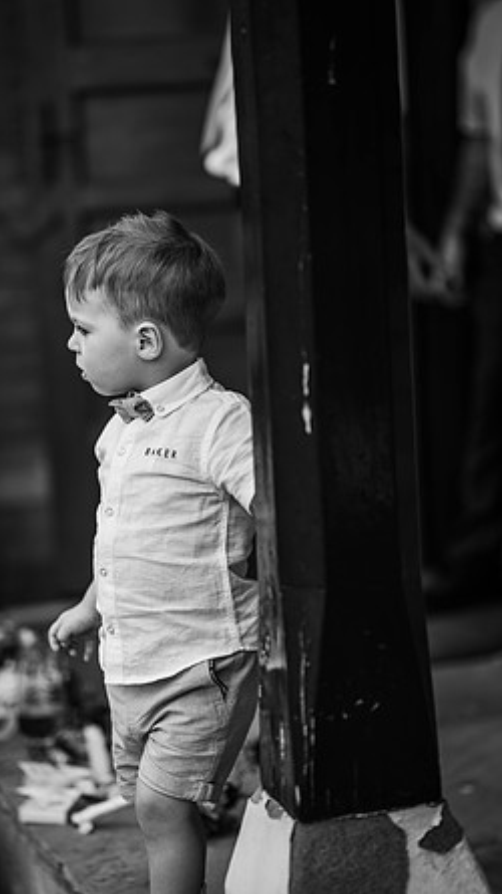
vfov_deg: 23.7
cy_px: 450
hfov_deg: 13.4
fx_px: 2132
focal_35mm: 90
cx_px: 226
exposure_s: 1/400
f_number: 1.8
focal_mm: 85
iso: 100
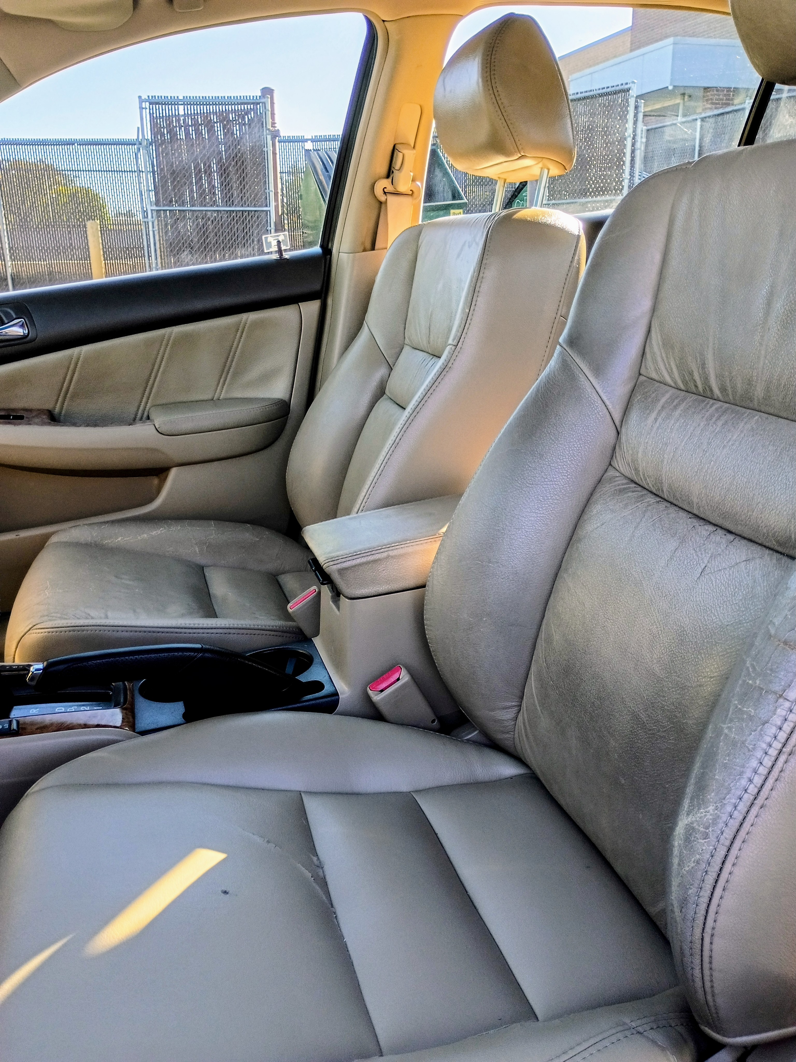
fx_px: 889
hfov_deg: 48.2
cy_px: 531
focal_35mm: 29
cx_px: 398
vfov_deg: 61.7
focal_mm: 4.27
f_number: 1.8
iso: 165
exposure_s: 1/120
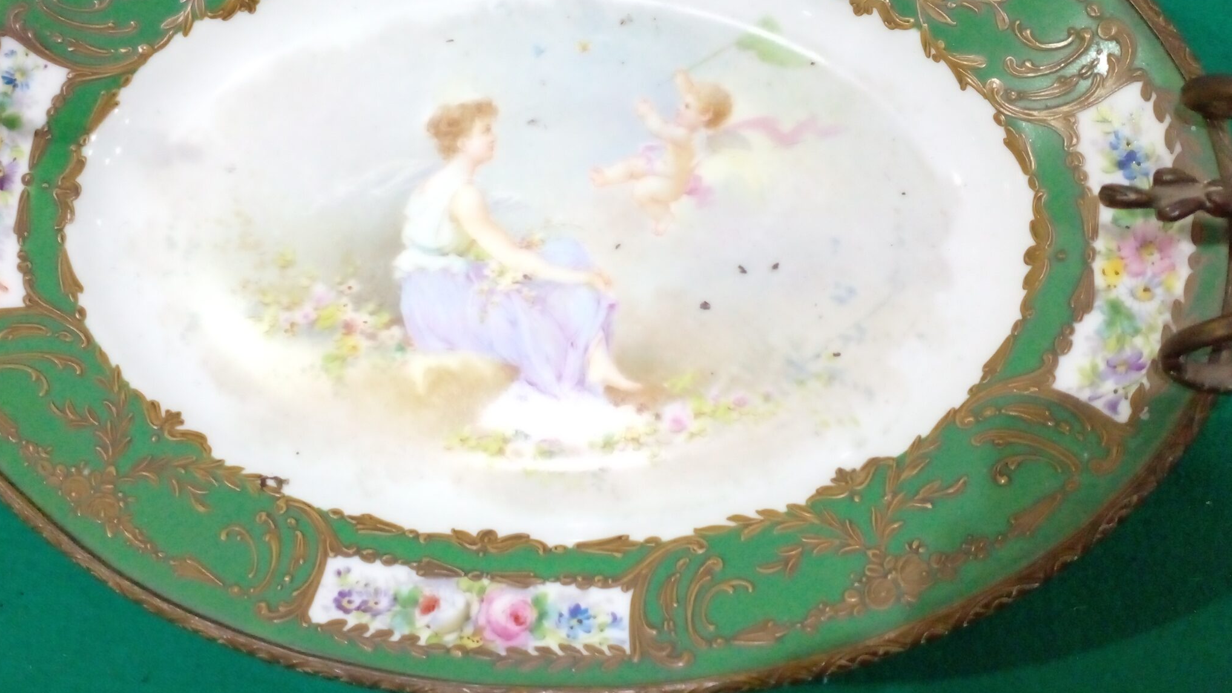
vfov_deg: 31.7
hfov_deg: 53.9
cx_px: 564
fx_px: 1209
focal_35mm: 37
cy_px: 228
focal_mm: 3.6
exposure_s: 1/25
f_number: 1.9
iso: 500
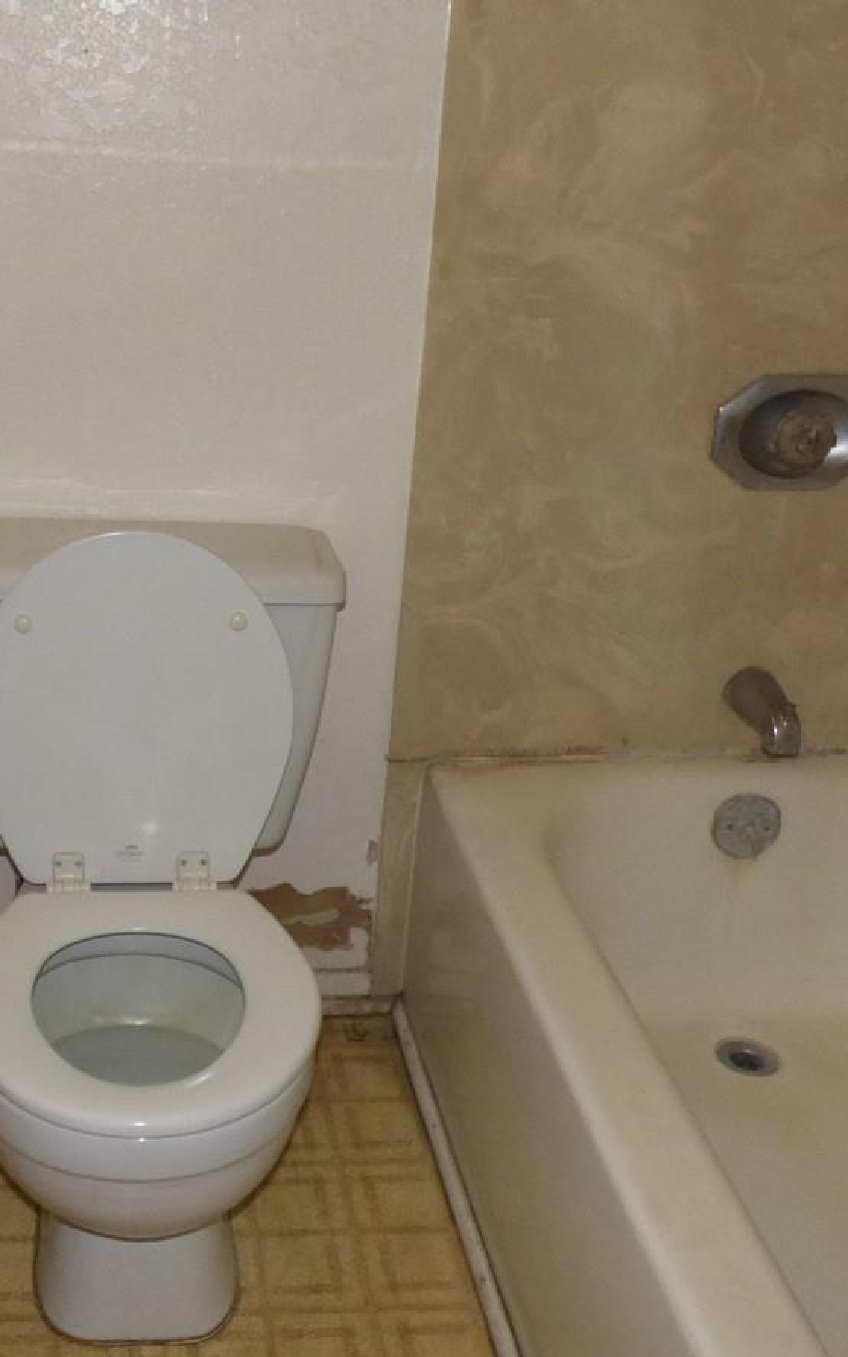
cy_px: 705
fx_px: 1405
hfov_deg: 32.3
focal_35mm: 38
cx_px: 123
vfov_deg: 51.5
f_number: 2.8
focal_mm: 3.58
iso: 320
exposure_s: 1/60
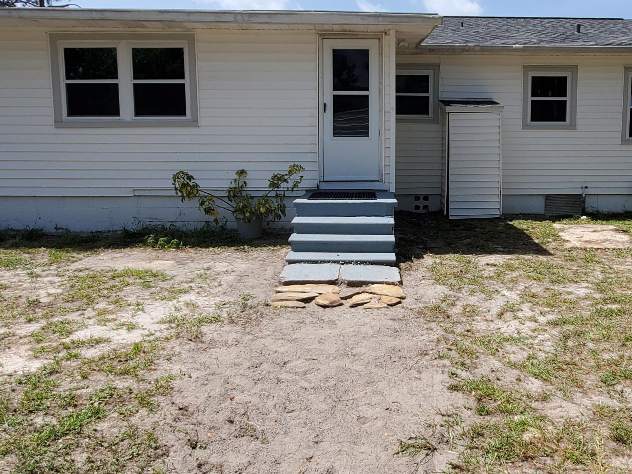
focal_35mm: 23
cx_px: 377
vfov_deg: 58.7
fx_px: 420
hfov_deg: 73.2
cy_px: 211
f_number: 2.2
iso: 50
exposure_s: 1/960
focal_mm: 1.8
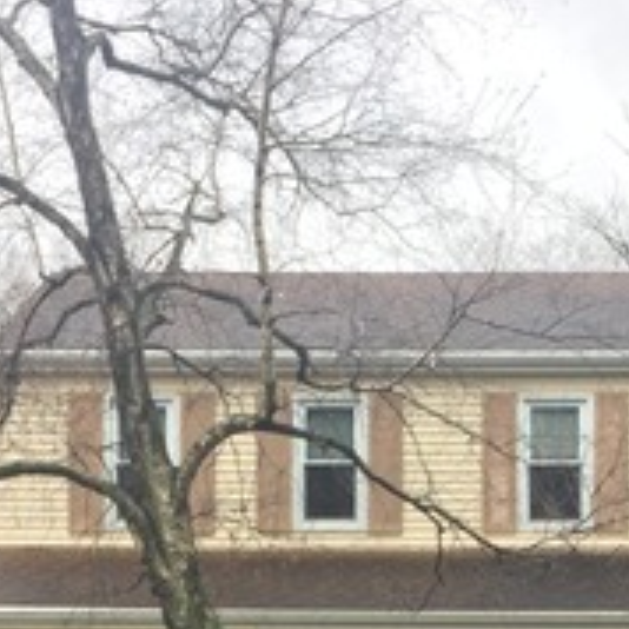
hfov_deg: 18.9
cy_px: 813
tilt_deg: -2.5
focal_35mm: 92
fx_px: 1891
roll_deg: -0.4
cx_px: 371
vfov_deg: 17.7
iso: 32
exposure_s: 1/332
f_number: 2.2
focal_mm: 4.15
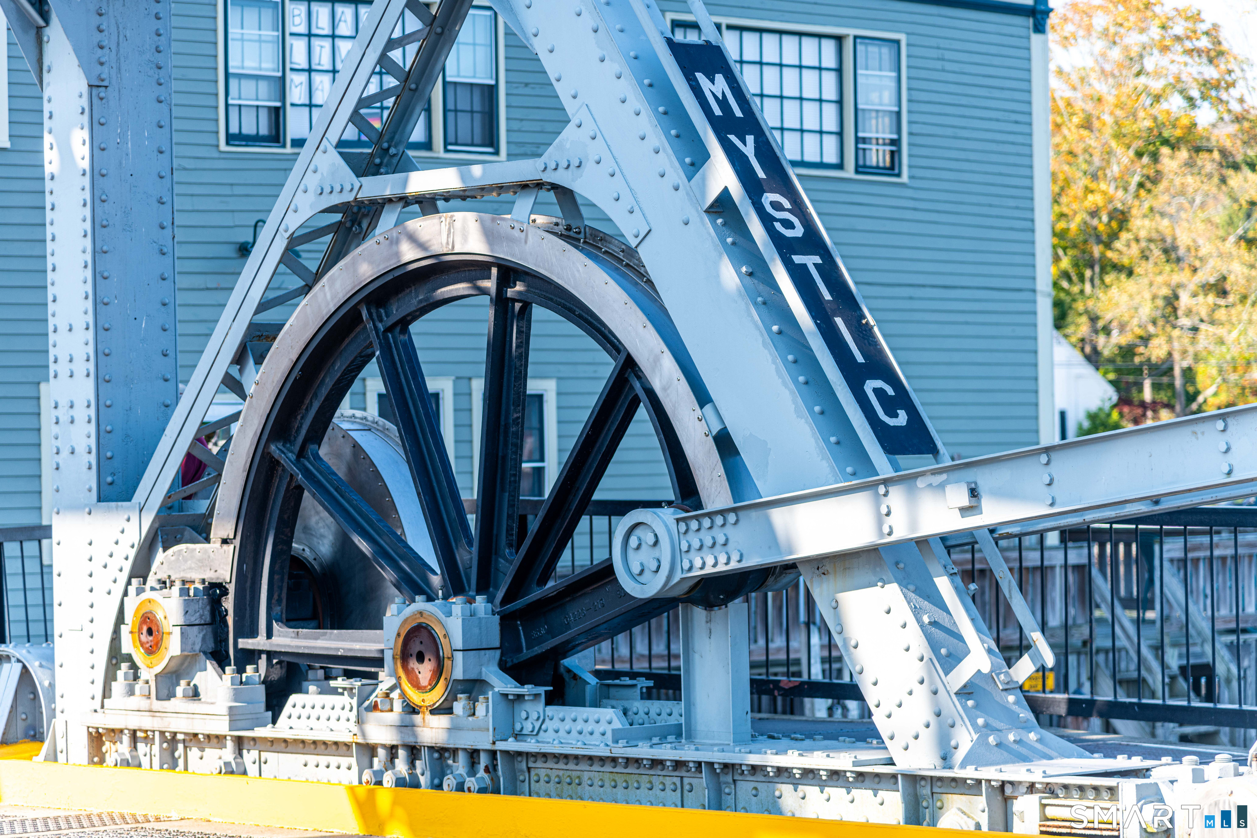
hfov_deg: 18.6
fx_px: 3841
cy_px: 419
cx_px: 628
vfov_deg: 12.5
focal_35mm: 110
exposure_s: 1/250
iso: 100
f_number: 4
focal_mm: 110
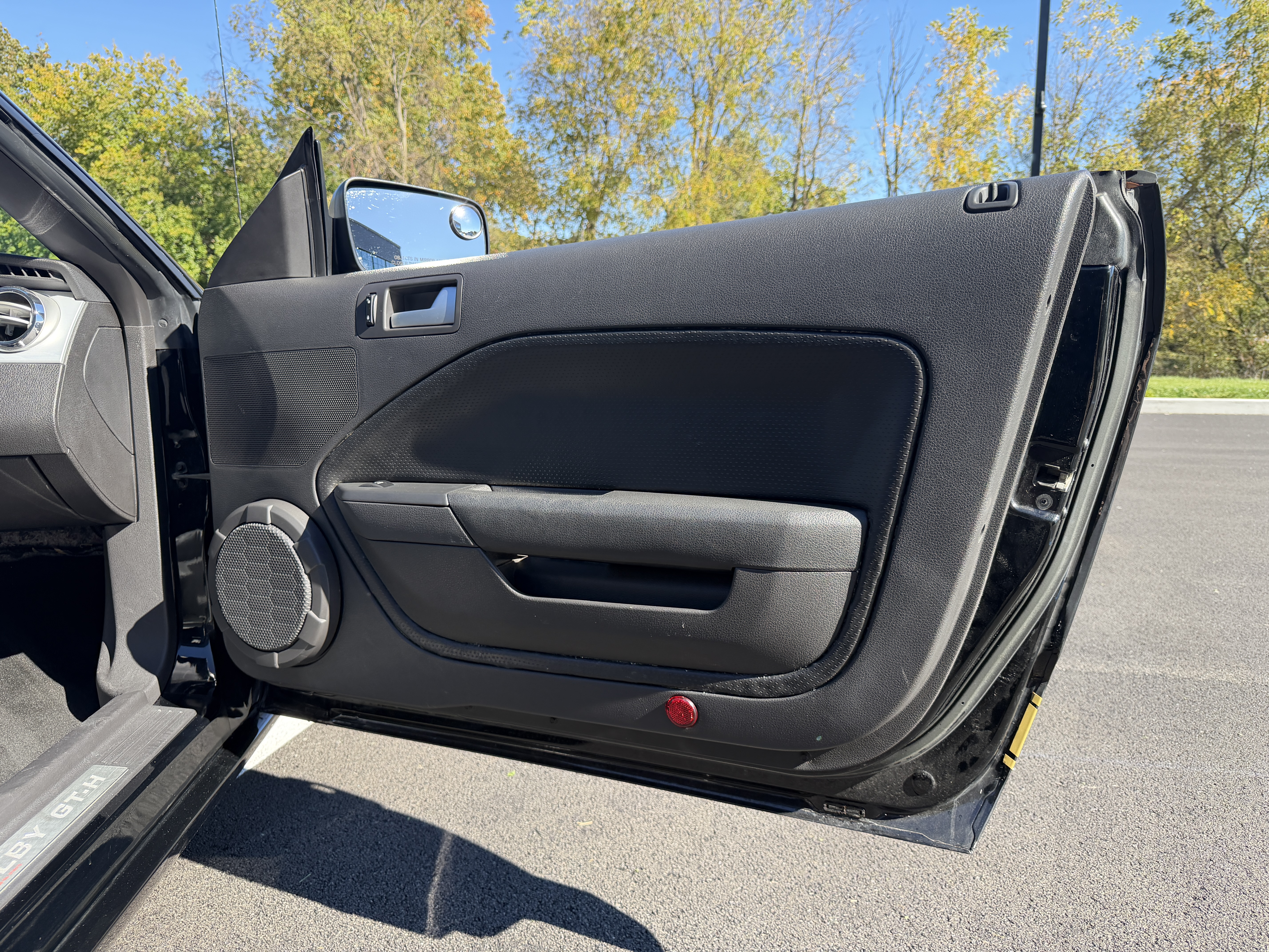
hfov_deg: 71.6
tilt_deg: -10.8
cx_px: 634
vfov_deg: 56.8
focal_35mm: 24
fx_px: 880
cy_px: 476
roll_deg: +0.7
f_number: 1.78
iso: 100
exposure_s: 1/992
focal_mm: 6.76
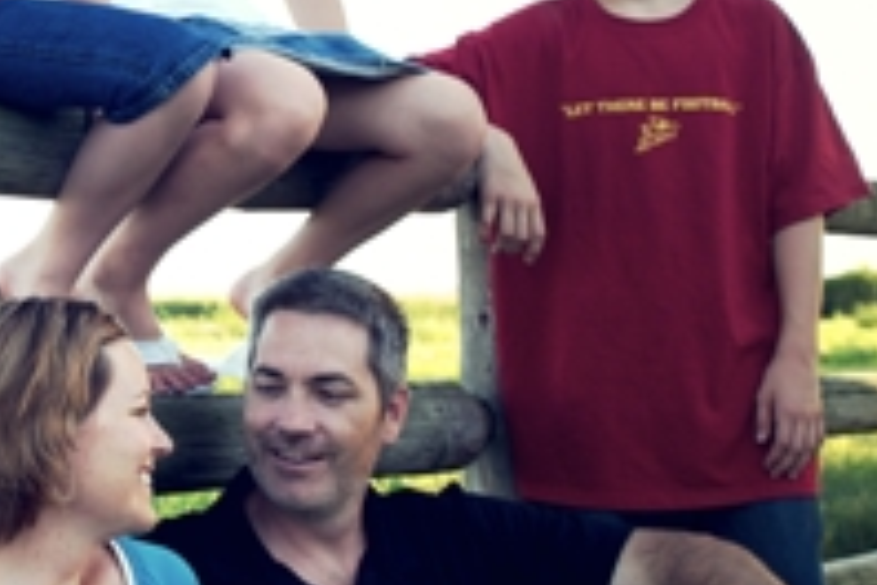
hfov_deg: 25.2
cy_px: 186
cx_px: 35
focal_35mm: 77
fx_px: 1876
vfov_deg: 17.7
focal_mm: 34
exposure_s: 1/125
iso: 200
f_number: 4.5
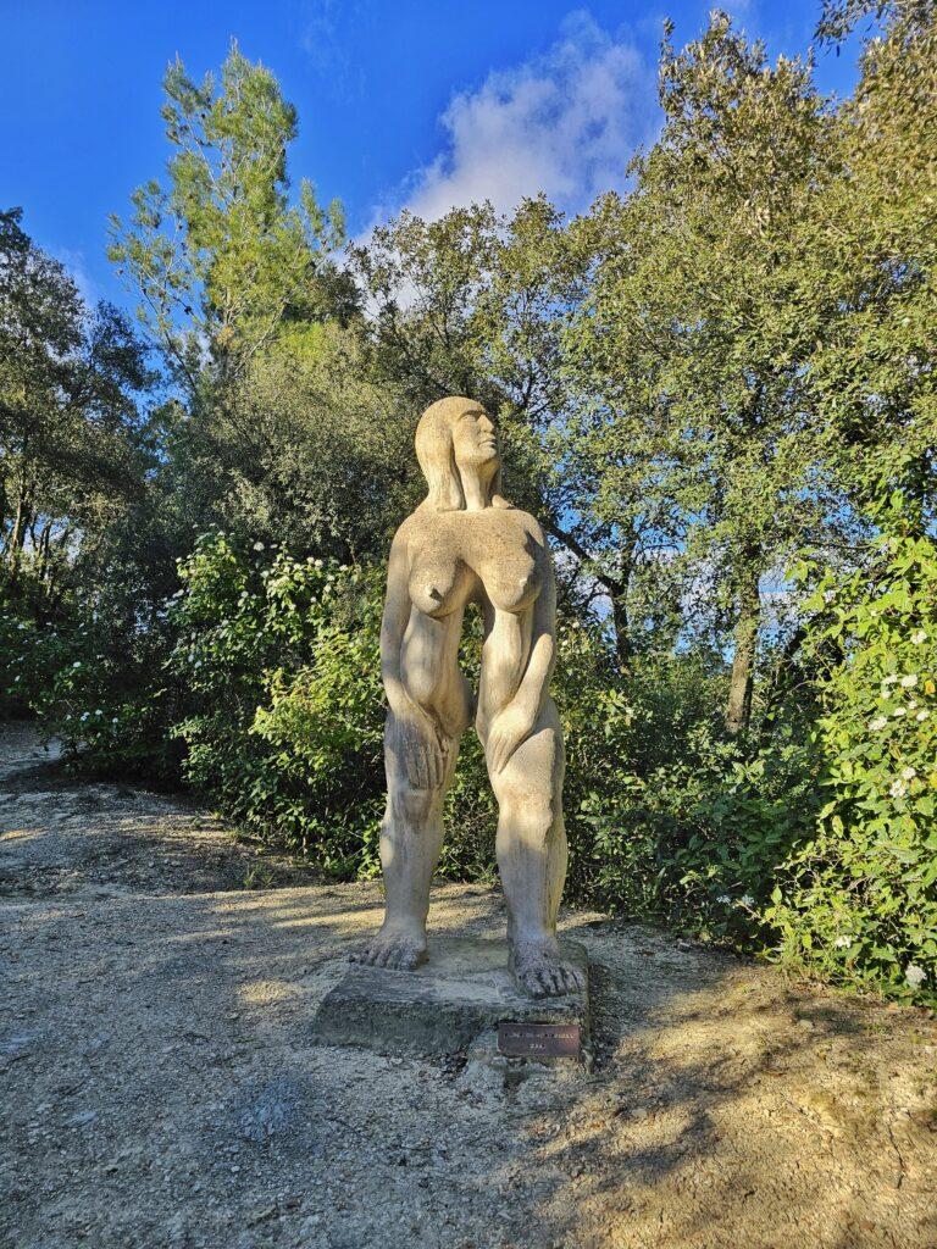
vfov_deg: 73.9
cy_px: 624
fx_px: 830
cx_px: 468
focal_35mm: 23
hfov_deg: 58.9
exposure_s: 1/412
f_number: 1.7
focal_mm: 6.3
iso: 20
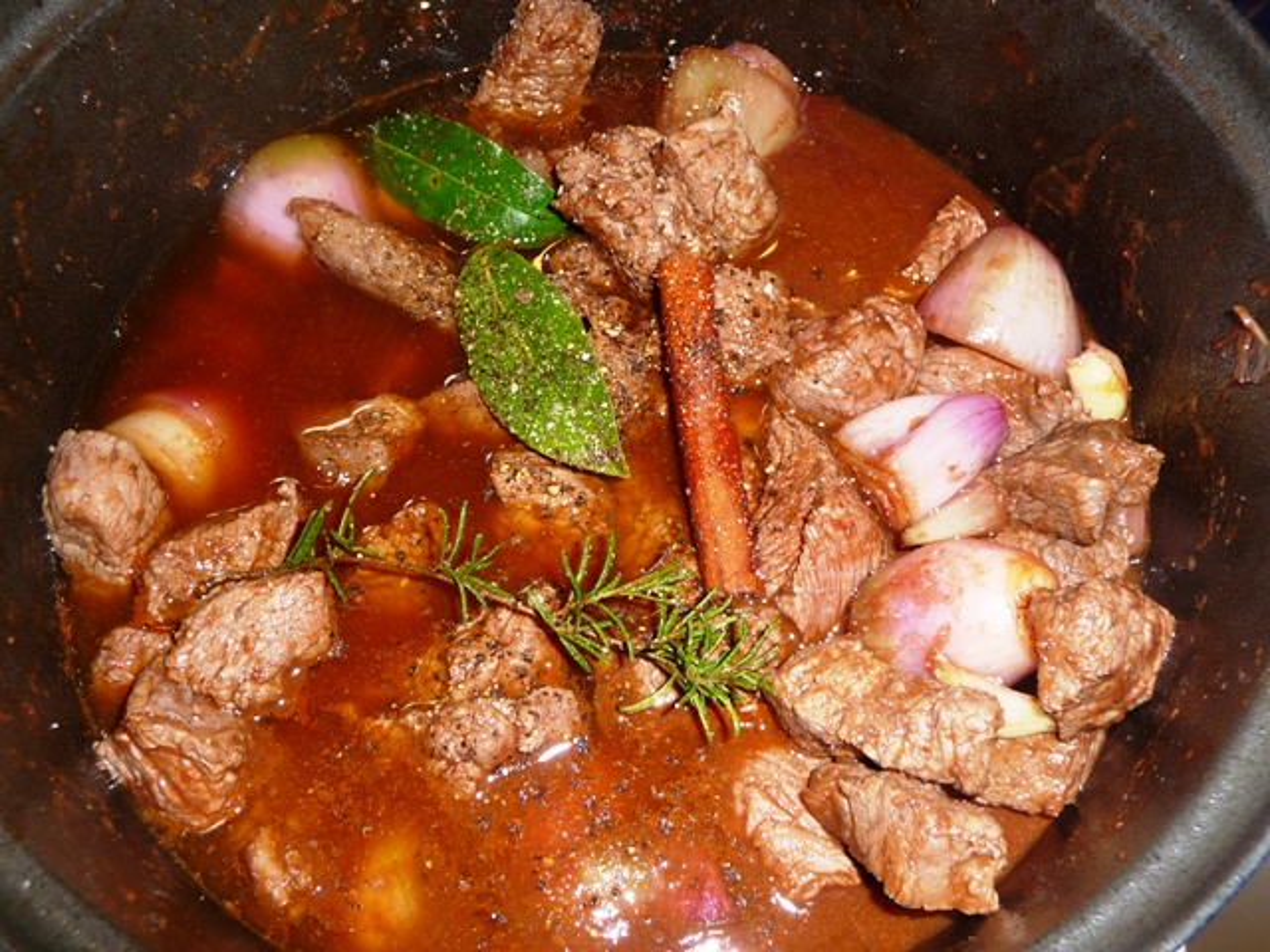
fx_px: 1321
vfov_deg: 39.7
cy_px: 476
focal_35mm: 36
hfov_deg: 51.4
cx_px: 635
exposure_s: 1/30
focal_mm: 6
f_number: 3.7
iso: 100
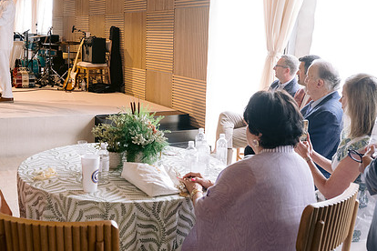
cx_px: 141
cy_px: 92
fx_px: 513
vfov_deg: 27.4
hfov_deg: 40.1
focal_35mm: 49
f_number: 5.6
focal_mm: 35
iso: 1250
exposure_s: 1/60
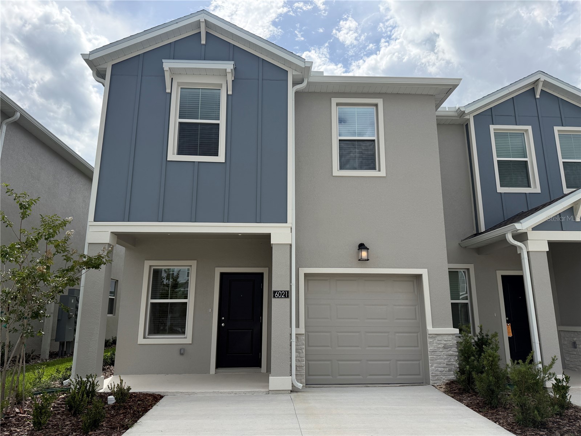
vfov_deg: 56.8
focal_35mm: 24
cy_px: 218
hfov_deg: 71.6
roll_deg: +0.8
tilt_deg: +13.5
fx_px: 403
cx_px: 290
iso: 125
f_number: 1.78
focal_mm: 6.76
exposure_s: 1/7353
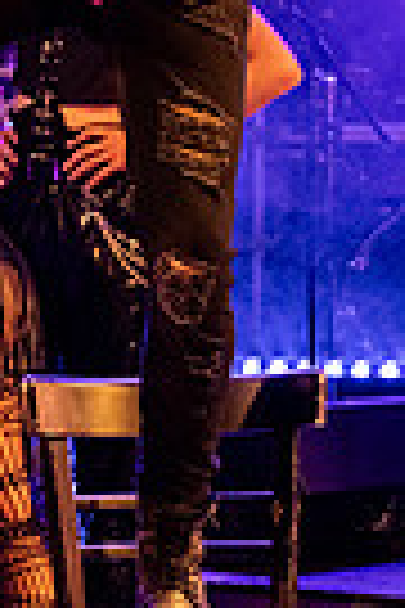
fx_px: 3088
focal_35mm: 183
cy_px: -257
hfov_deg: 7.5
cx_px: 158
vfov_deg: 10.9
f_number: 2.8
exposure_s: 1/500
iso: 3200
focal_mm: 36.5
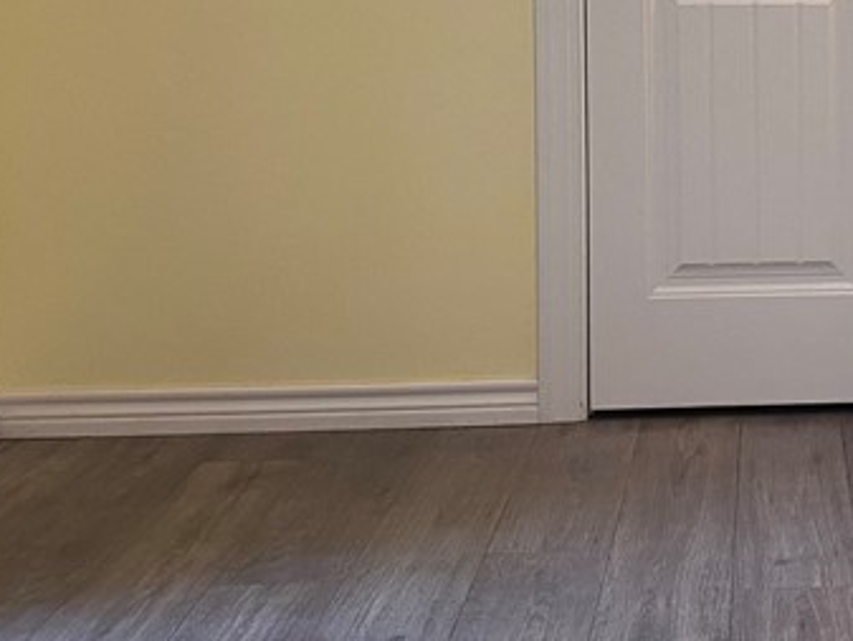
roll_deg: -0.2
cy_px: 73
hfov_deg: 23.0
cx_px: 977
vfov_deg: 18.4
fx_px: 1947
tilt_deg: -5.7
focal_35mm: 79
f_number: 1.8
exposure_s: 1/60
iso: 100
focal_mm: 4.25
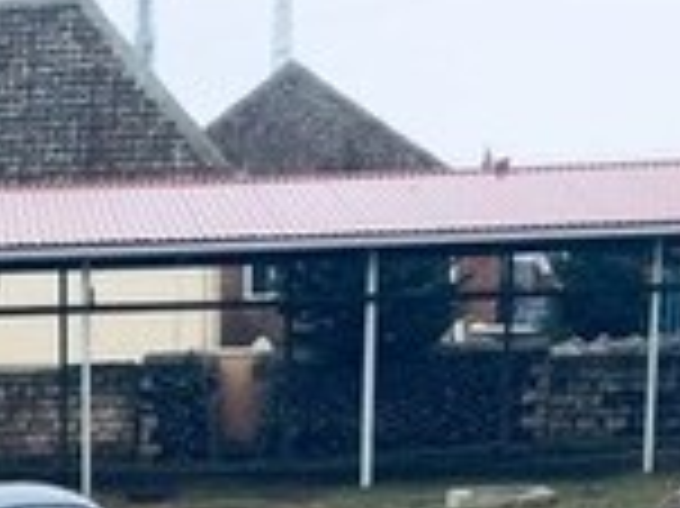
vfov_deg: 11.0
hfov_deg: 15.0
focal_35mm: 127
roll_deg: +1.7
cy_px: 865
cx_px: -122
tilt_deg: -10.9
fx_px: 2493
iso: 32
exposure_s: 1/357
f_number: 2.2
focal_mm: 4.15
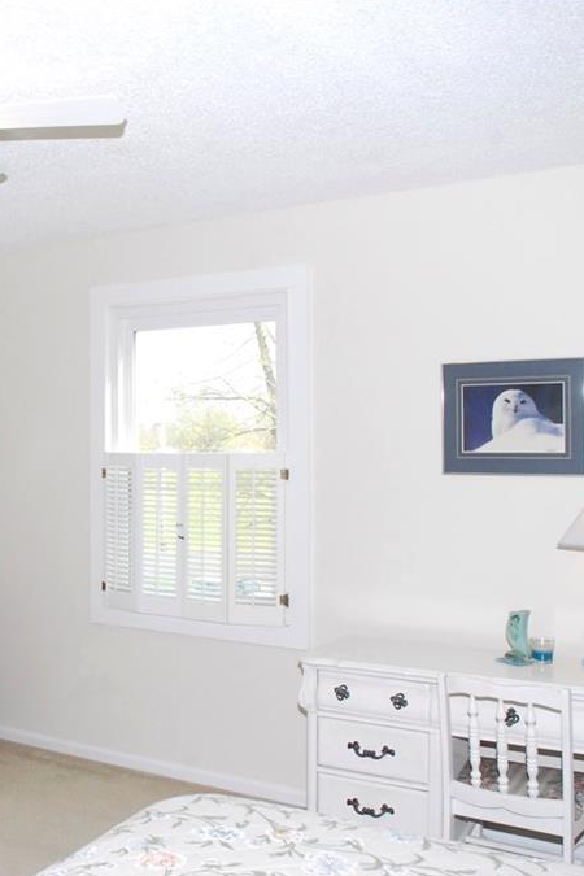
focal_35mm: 41
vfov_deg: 47.4
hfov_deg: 31.5
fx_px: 998
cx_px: 88
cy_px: 436
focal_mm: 18
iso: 640
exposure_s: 1/60
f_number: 10
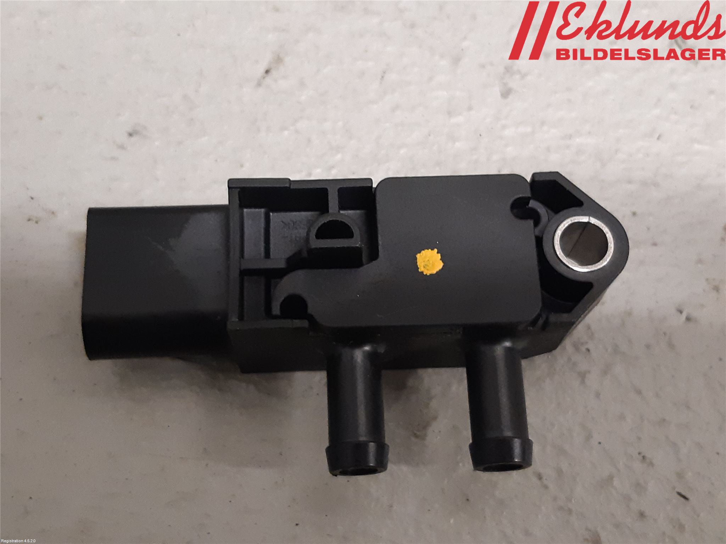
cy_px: 272
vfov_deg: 53.1
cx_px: 363
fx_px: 545
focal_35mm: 26
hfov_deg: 67.3
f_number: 1.7
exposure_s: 1/50
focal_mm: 3.93
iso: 250
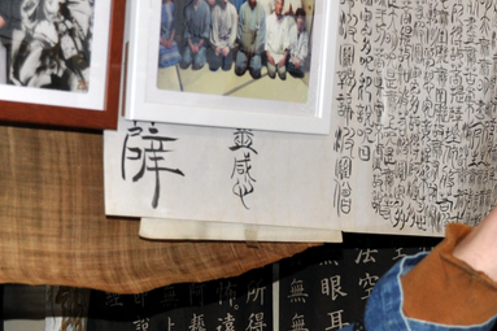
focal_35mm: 146
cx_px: 353
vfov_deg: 9.4
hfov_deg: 14.1
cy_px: 325
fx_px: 2009
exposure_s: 1/60
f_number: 4
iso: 400
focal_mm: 31
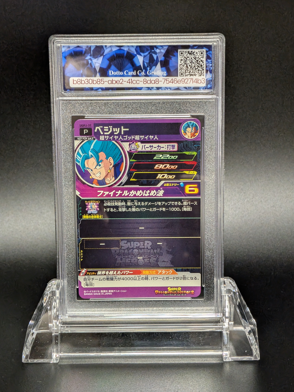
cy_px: 196
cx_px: 147
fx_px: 555
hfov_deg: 29.7
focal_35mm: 49
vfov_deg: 38.9
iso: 392
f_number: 1.7
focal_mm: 4.53
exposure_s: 1/120
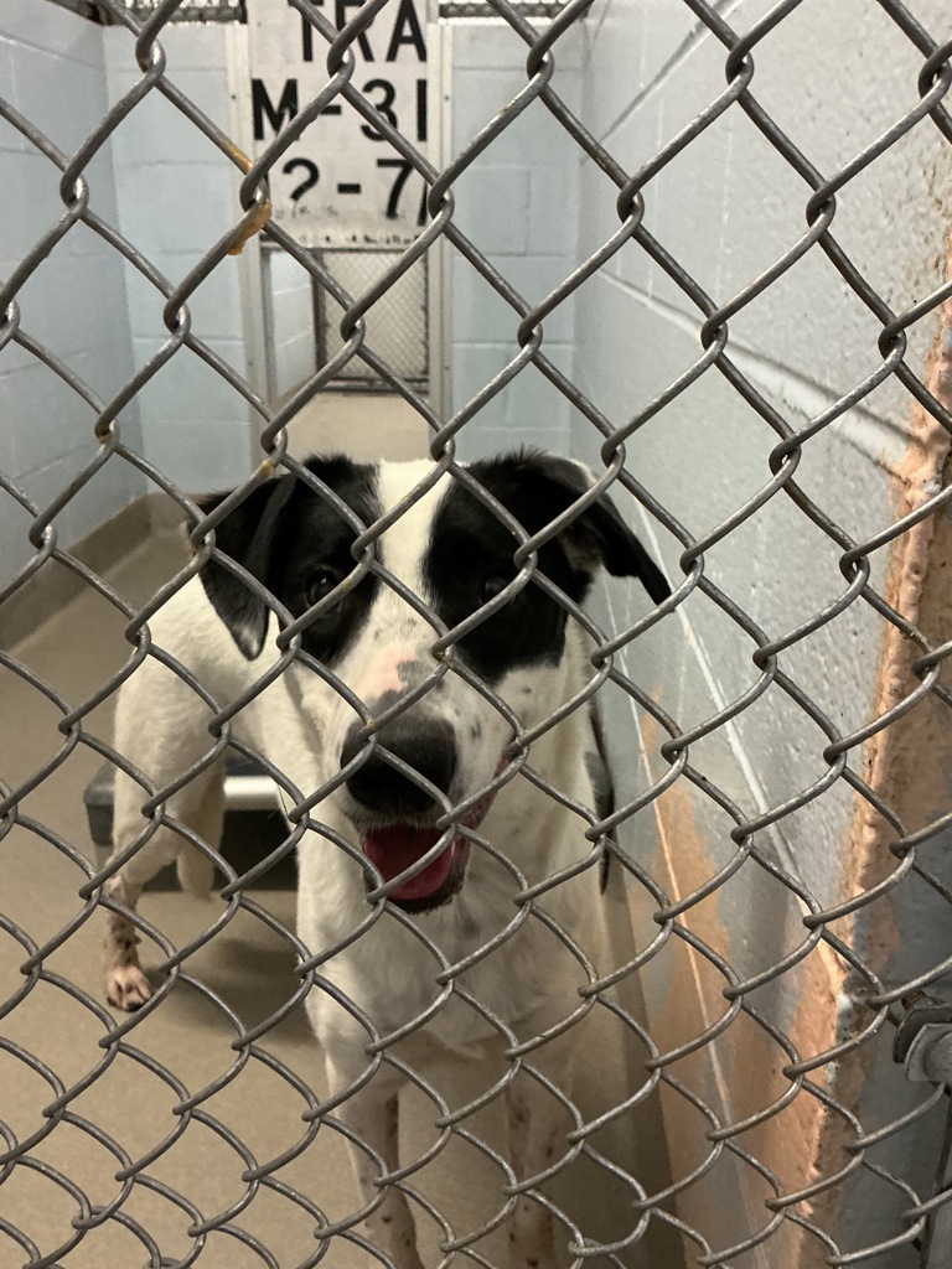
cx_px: 476
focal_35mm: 29
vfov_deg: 61.7
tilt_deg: -21.3
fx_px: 1063
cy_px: 634
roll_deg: +0.8
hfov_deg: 48.2
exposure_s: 1/40
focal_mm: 3
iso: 250
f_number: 1.8
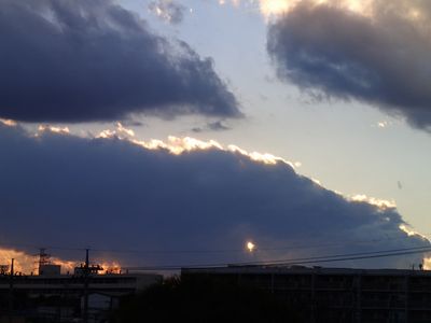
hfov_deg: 19.6
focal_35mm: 100
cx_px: 216
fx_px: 1245
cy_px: 162
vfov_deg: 14.8
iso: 100
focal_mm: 18
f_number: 6.3
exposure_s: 1/200
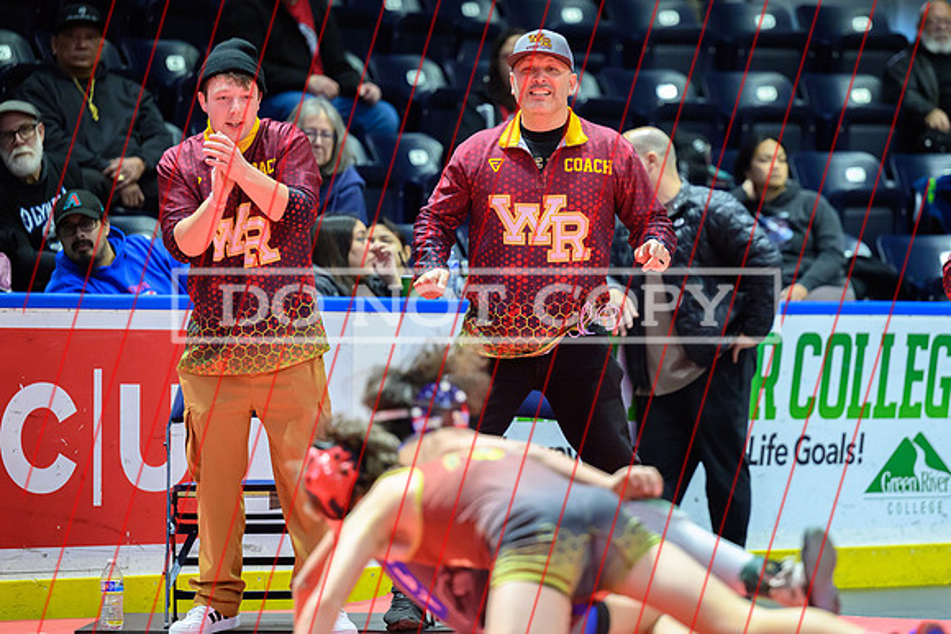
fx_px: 5523
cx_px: 585
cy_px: 287
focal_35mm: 209
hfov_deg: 9.8
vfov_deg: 6.6
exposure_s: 1/800
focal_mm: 170
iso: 6400
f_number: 2.8
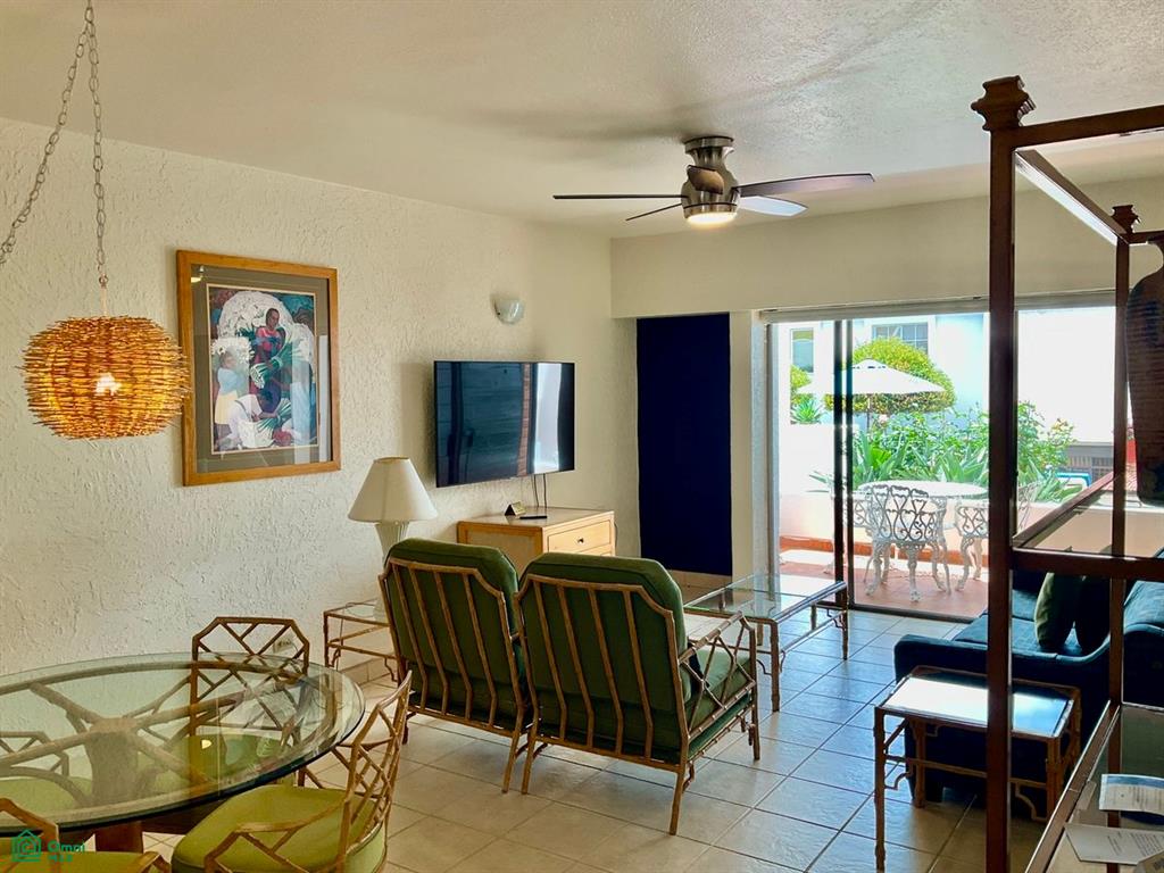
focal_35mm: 29
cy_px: 436
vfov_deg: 48.2
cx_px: 582
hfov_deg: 61.7
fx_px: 975
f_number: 1.8
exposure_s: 1/120
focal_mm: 3
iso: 32
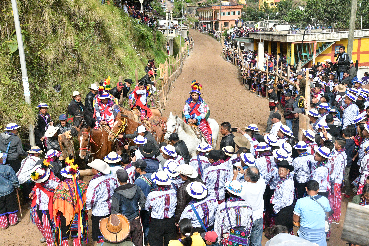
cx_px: 184
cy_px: 123
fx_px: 451
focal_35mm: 44
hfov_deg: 44.5
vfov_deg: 30.5
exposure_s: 1/6400
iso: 6400
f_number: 9
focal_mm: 44
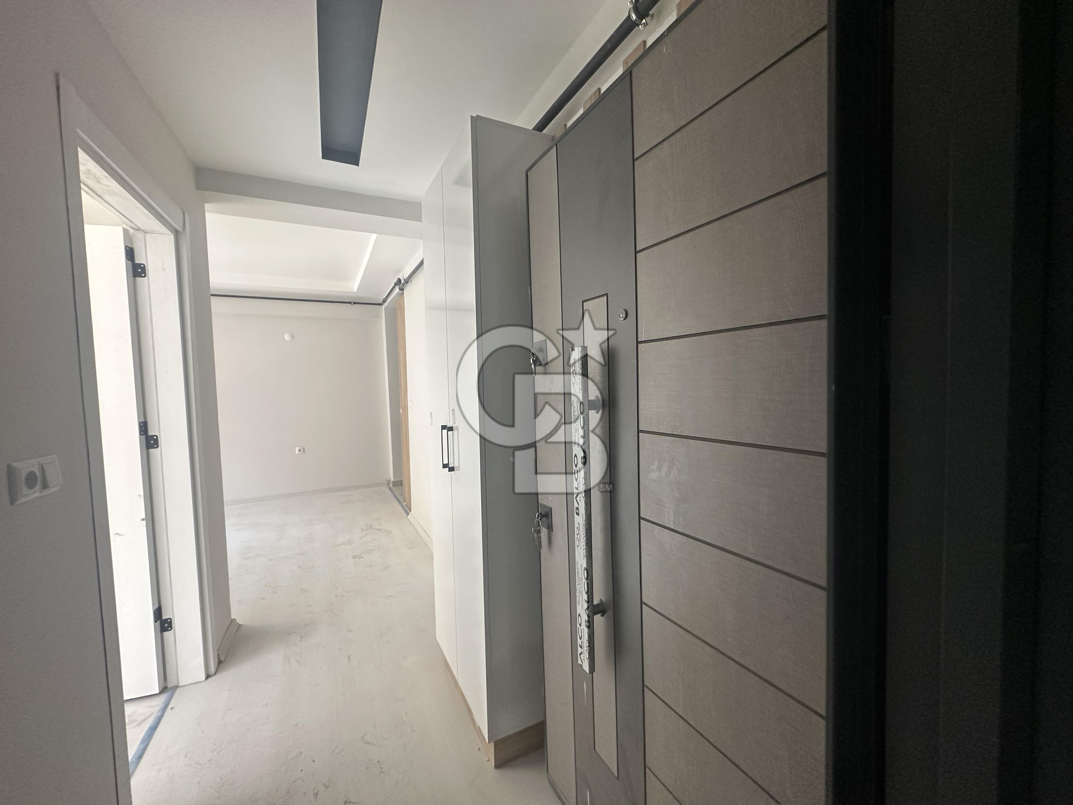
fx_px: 434
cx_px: 536
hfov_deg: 102.1
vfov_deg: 85.7
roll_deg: +0.4
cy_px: 402
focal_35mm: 14
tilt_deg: -2.2
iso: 320
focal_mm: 2.22
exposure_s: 1/99
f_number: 2.2
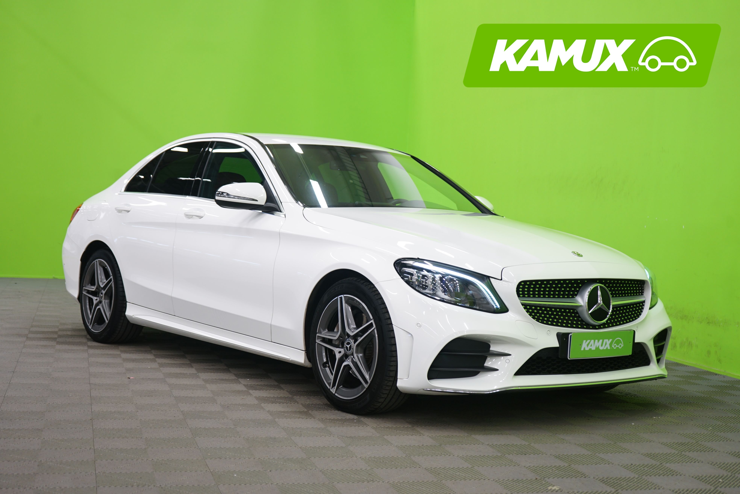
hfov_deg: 38.2
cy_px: 247
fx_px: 1069
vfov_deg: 26.0
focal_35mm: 52
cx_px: 370
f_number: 5
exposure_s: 1/8
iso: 400
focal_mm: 52
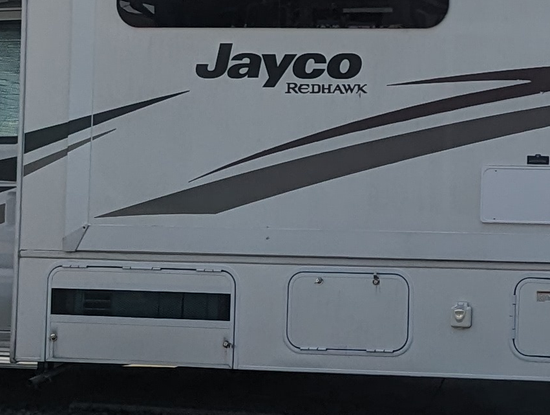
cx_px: 705
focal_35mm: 115
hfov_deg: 16.2
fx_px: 1830
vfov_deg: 12.8
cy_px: -3
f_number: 1.85
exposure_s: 1/5376
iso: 46
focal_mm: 6.81
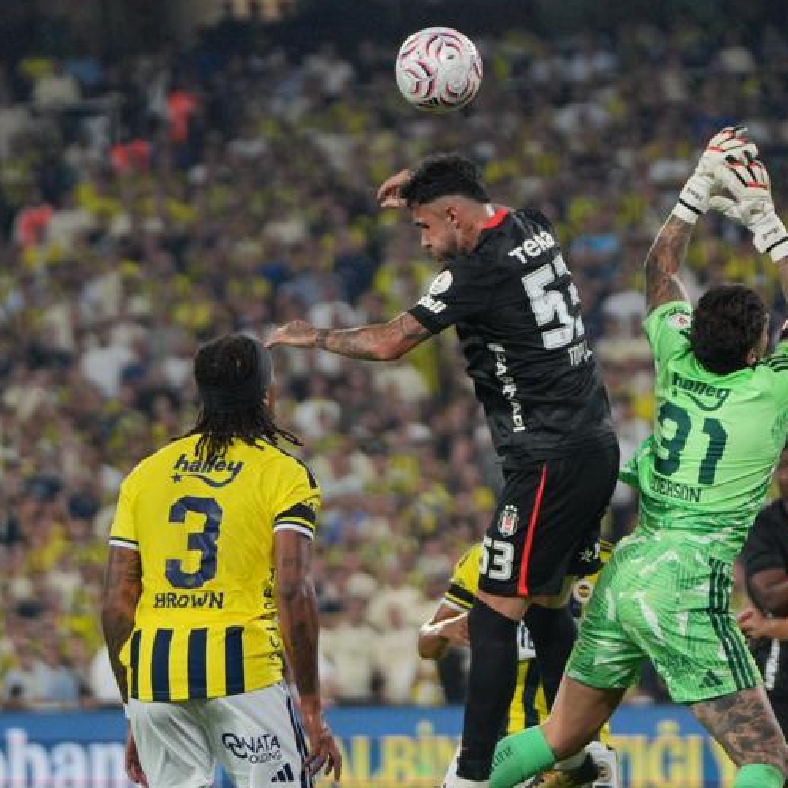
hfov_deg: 6.0
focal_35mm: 290
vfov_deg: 6.0
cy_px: 386
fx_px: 7460
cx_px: 484
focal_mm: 147
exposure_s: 1/3200
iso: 2500
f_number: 2.8
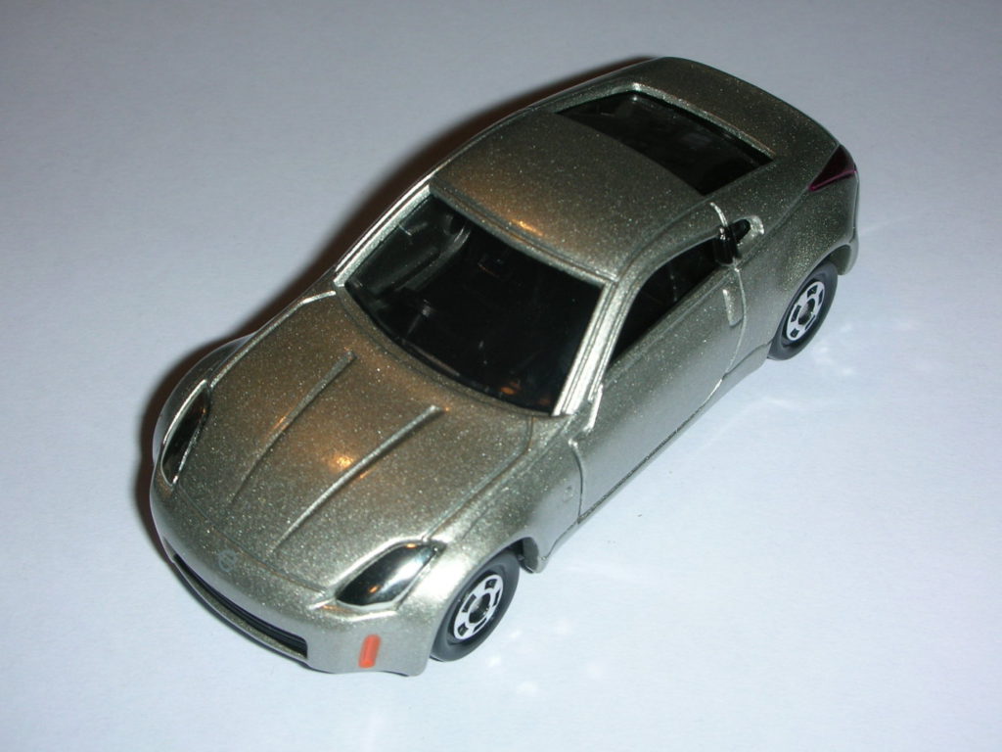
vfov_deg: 20.2
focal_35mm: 73
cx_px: 501
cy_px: 376
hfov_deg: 26.7
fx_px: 2113
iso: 50
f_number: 4.4
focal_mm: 12.2
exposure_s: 1/120
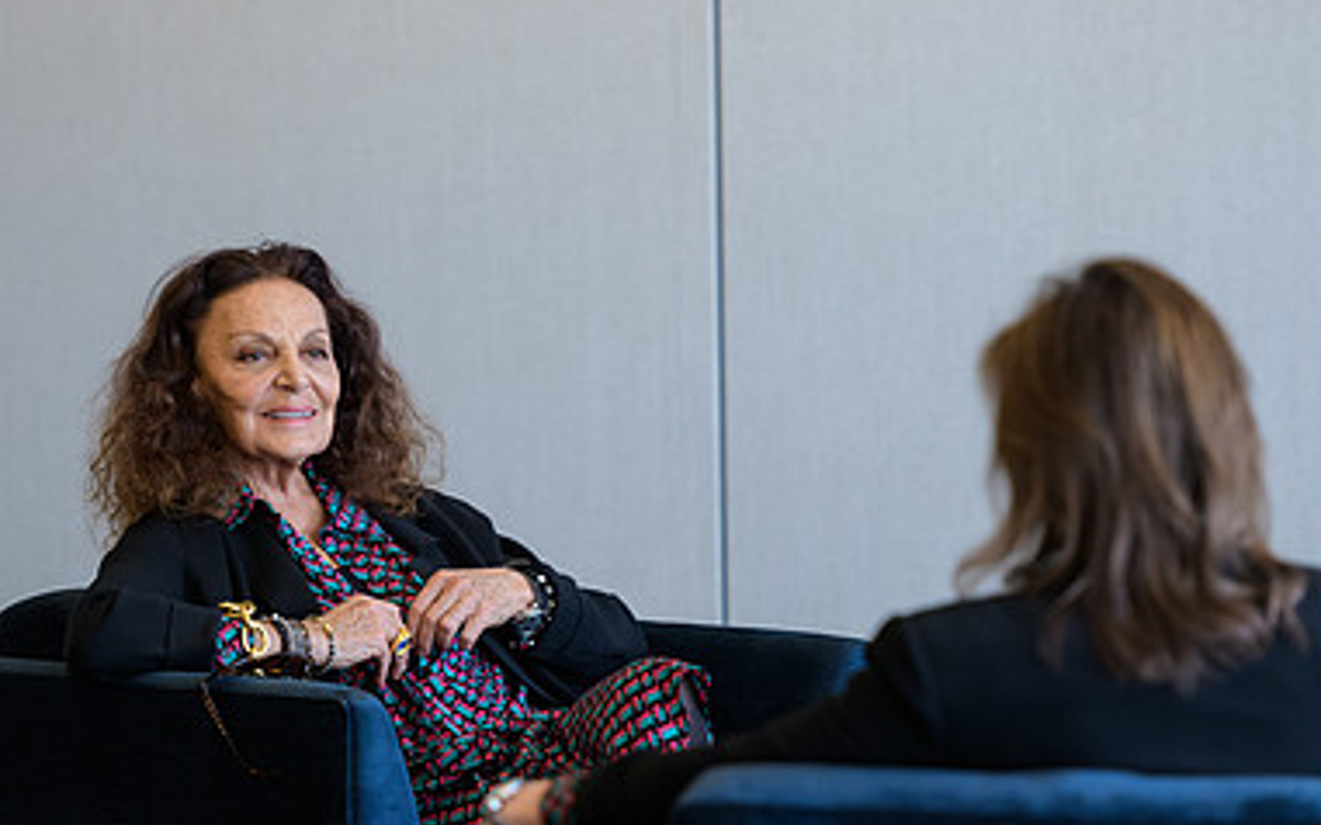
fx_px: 9215
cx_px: 718
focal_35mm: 256
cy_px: 456
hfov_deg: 8.2
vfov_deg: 5.1
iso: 800
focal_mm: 165
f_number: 3.2
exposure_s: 1/200
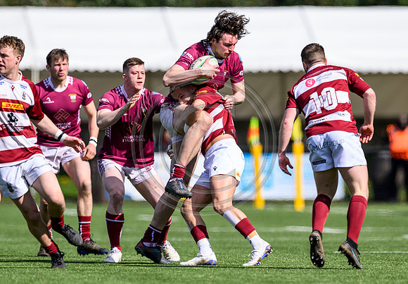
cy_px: 150
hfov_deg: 3.9
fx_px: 6047
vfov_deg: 2.7
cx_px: 234
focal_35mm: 527
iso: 200
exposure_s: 1/2000
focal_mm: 400
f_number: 4
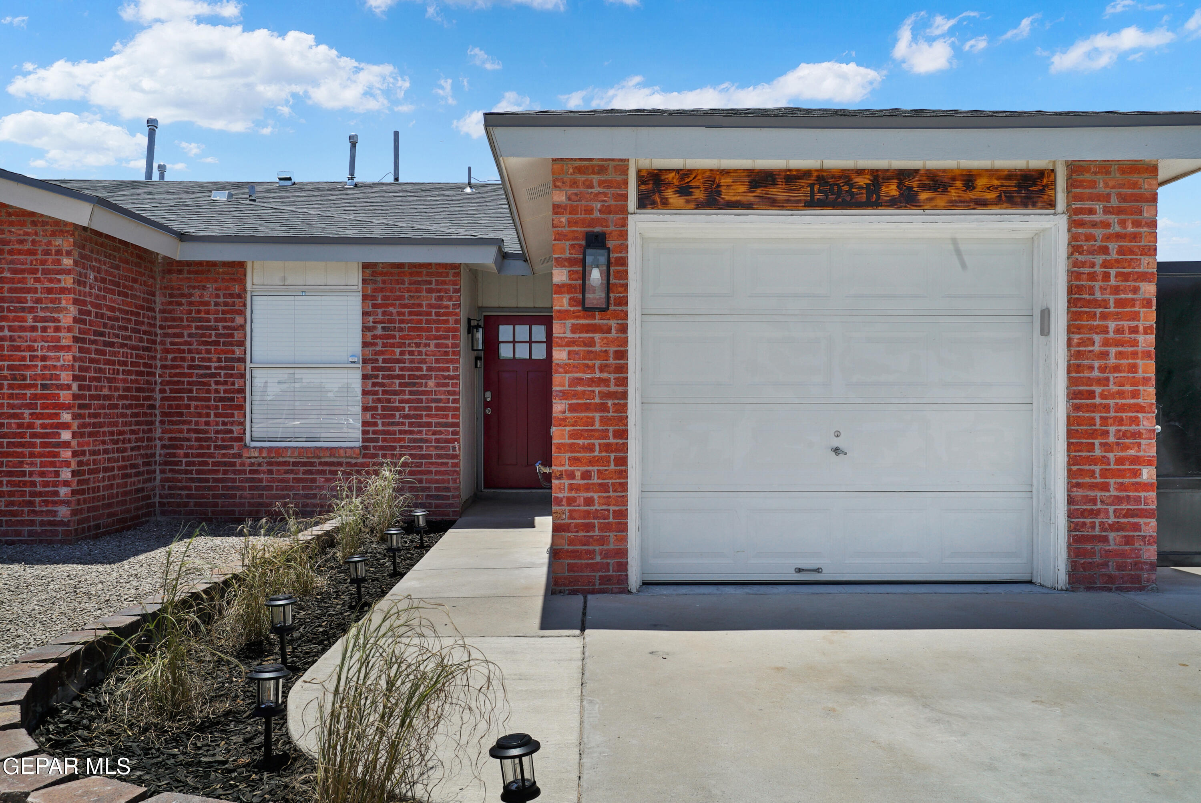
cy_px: 402
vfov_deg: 43.7
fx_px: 1001
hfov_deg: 61.9
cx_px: 600
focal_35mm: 30
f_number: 18
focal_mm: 30
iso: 250
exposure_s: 1/100
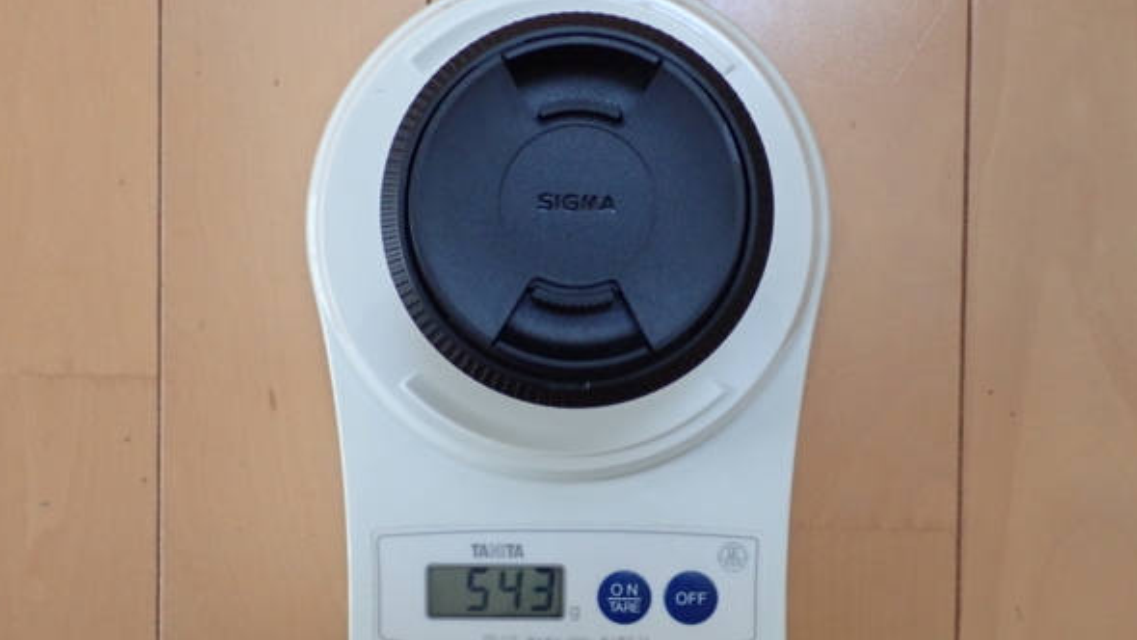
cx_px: 570
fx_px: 1538
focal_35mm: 51
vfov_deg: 23.5
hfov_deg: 40.6
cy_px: 351
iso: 800
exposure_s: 1/40
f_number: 3.1
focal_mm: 8.41
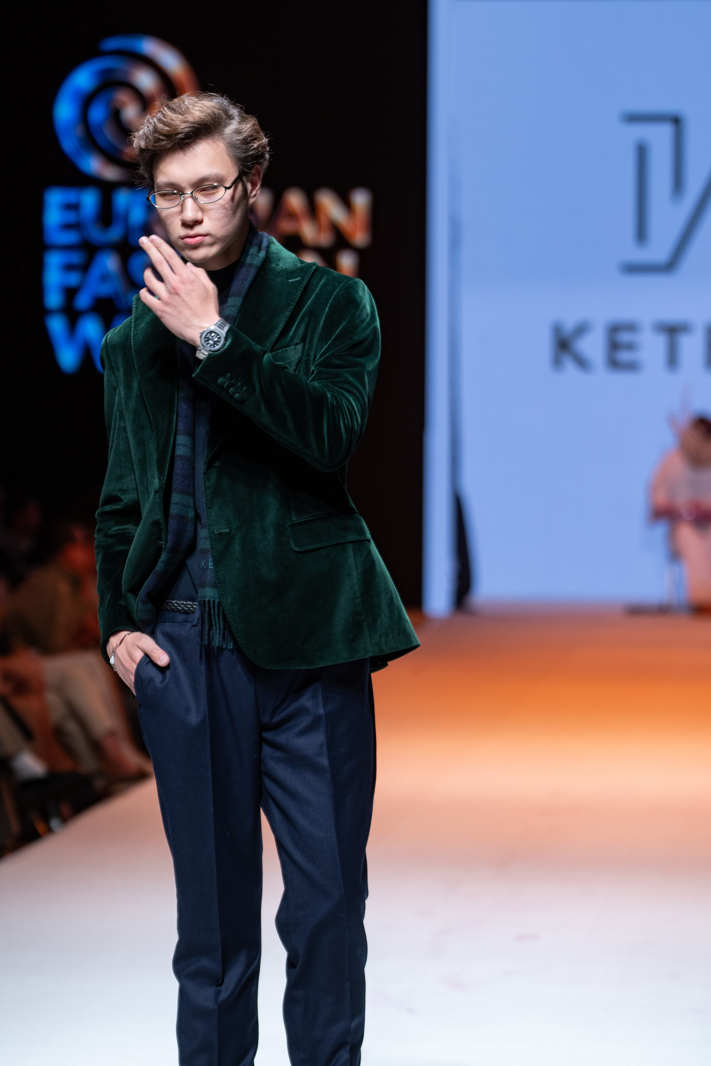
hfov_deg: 8.9
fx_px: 4592
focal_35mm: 155
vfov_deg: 13.2
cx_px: 356
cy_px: 533
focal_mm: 103.9
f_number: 2.8
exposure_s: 1/250
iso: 250
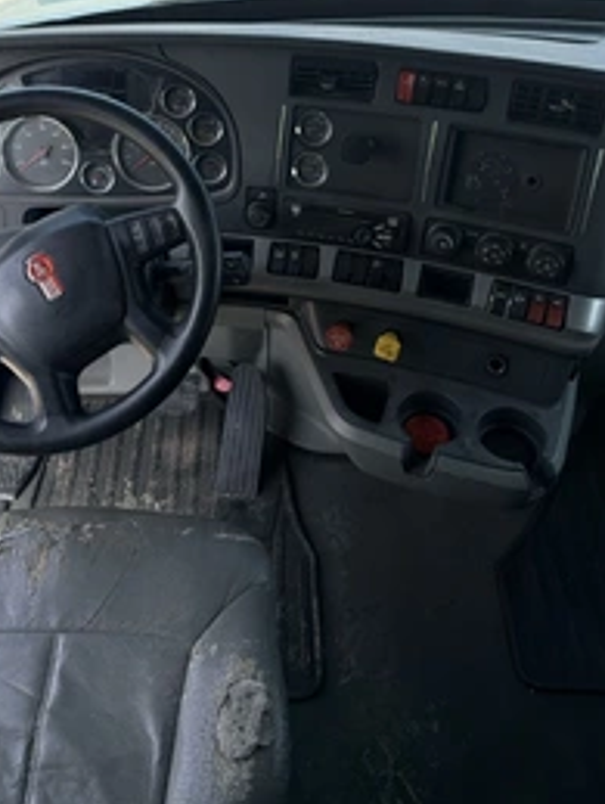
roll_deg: +1.3
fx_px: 860
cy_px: 199
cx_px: 270
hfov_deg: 38.7
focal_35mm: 37
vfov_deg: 48.1
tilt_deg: -35.0
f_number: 1.78
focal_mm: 6.76
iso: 80
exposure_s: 1/2370
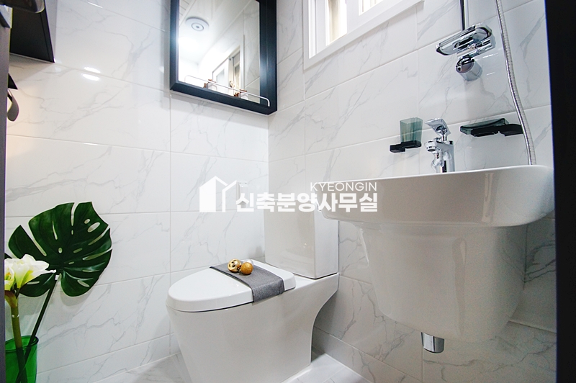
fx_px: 240
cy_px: 192
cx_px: 288
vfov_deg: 77.2
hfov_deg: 100.4
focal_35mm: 15
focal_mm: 10
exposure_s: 1/50
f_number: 3.5
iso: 800
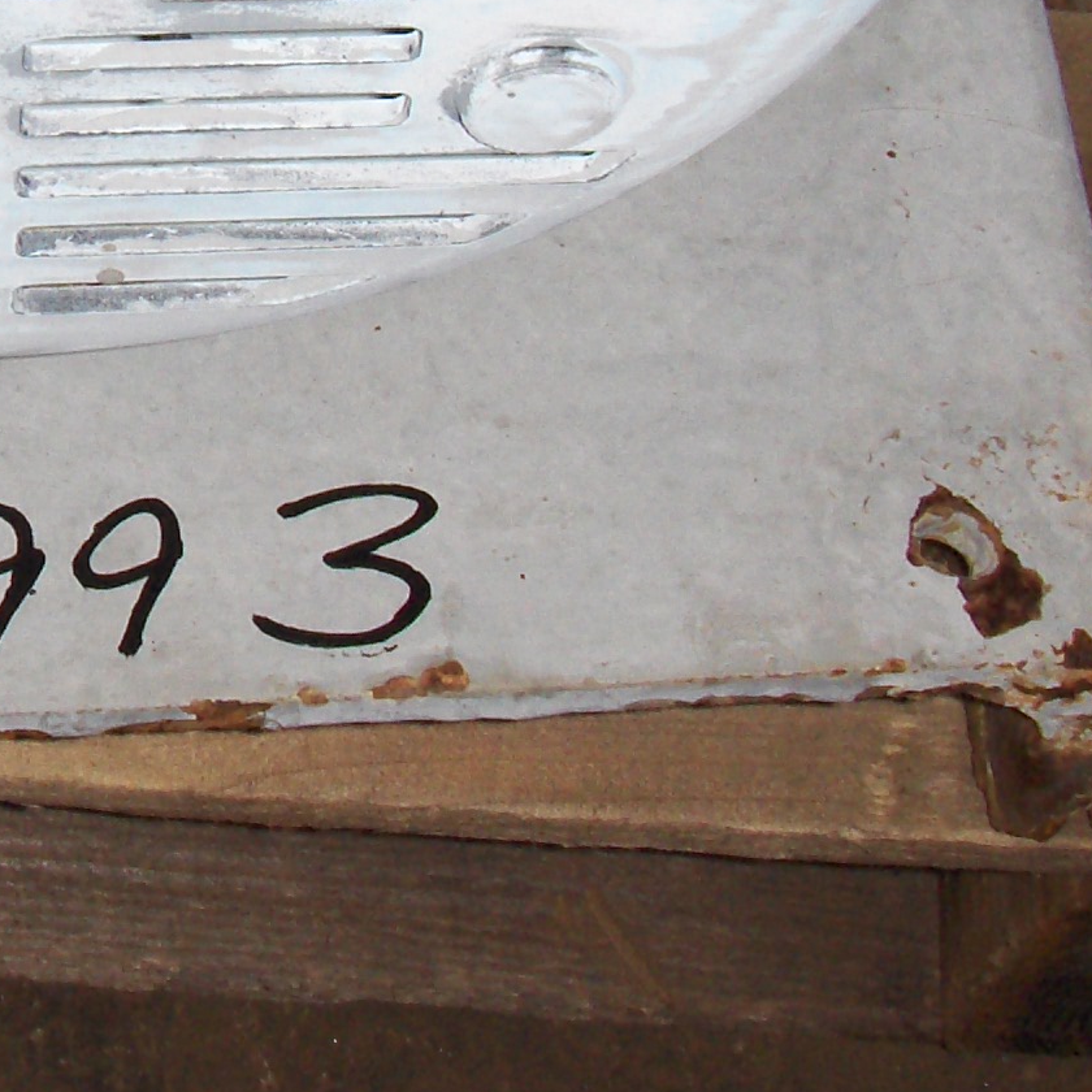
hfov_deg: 13.7
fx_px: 4390
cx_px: -244
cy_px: 100
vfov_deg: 14.0
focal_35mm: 123
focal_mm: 6.5
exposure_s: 1/60
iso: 100
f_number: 5.09
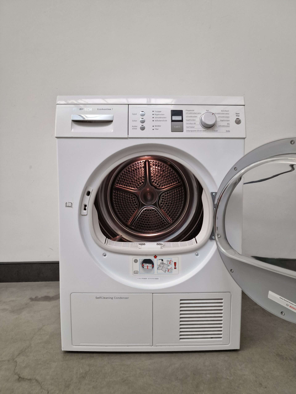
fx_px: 262
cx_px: 148
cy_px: 197
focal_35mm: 23
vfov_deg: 73.9
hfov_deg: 58.9
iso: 160
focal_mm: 6.4
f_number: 1.8
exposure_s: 1/100
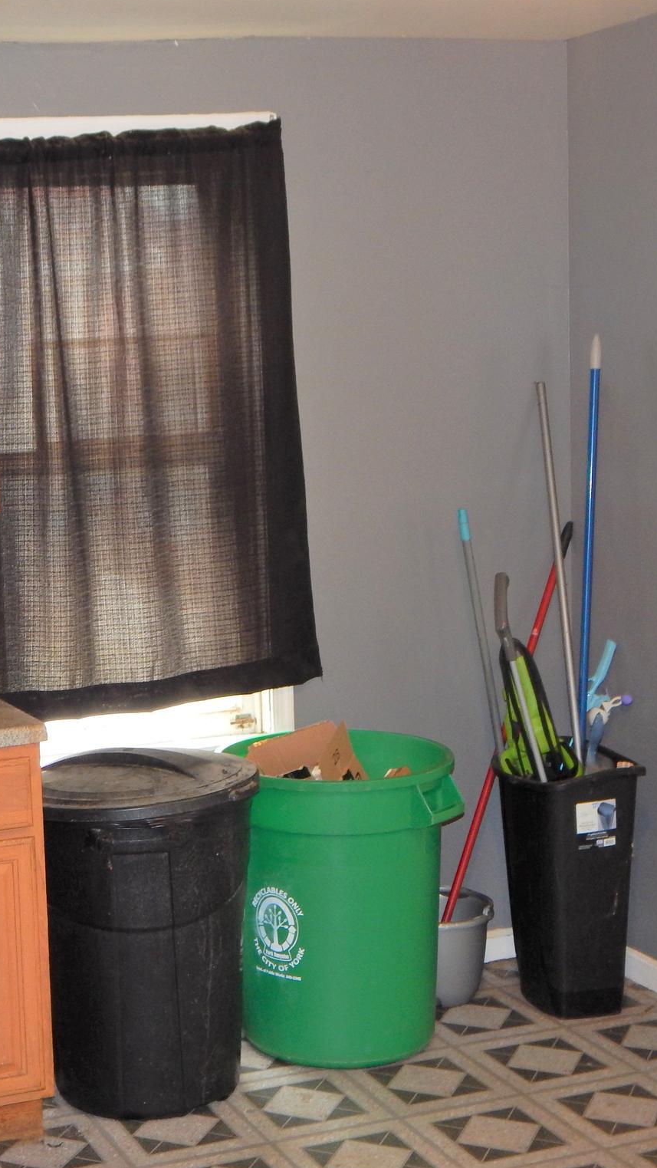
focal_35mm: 63
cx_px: 40
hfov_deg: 18.7
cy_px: 584
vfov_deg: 33.3
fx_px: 1951
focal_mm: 7.7
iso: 200
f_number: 3.6
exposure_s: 1/30
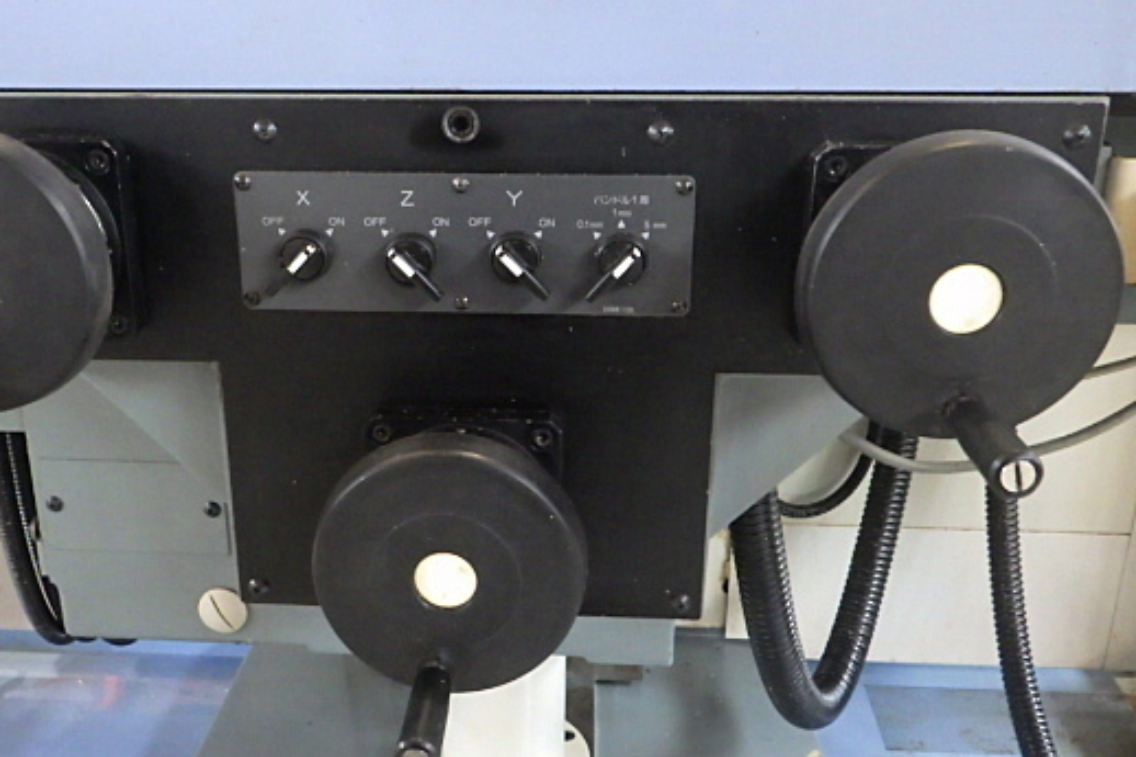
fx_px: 1136
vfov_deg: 36.8
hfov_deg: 53.0
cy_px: 375
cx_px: 491
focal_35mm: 36
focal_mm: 5
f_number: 3.5
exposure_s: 1/45
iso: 1600
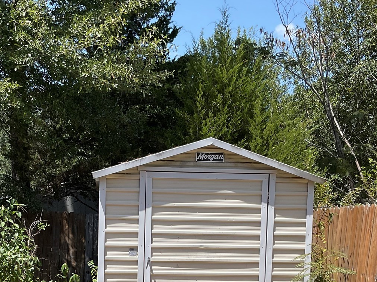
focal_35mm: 59
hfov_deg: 32.6
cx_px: 149
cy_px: 274
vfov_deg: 23.9
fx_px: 642
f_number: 1.8
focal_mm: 3
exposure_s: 1/1221
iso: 16
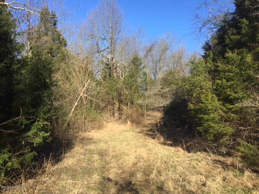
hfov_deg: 61.7
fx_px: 217
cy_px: 97
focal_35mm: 29
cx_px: 130
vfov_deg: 48.2
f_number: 2.2
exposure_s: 1/942
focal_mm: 4.15
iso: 32
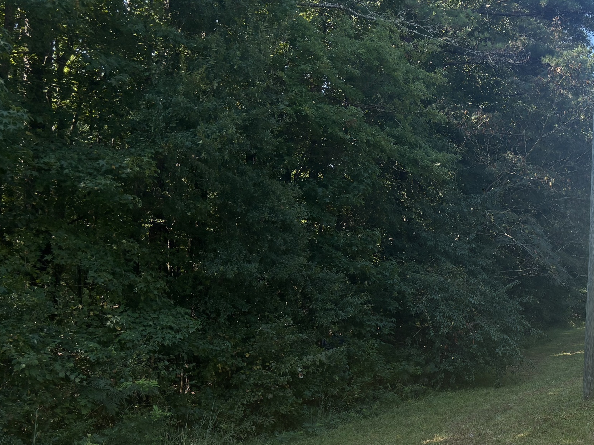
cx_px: 526
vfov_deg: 30.0
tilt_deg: -2.8
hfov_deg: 37.3
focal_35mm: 48
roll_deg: -2.2
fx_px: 824
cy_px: 298
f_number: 1.6
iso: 50
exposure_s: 1/1178
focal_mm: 5.96
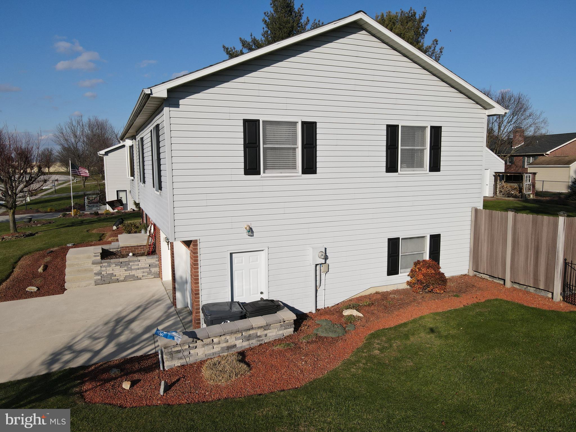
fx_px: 399
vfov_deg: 56.8
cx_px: 288
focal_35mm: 24
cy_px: 216
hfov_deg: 71.6
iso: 100
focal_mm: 4.5
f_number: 2.8
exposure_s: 1/1250
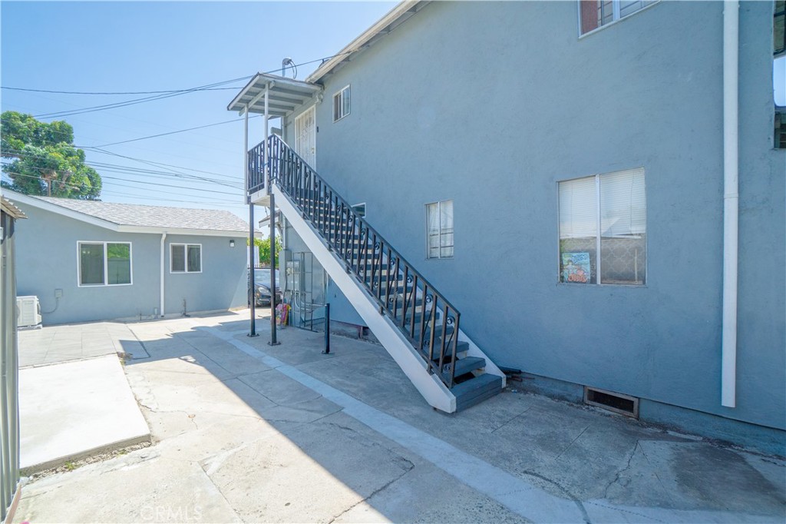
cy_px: 262
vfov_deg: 77.3
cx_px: 393
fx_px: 327
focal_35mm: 15
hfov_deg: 100.4
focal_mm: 10
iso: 320
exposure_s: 1/1000
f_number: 7.1
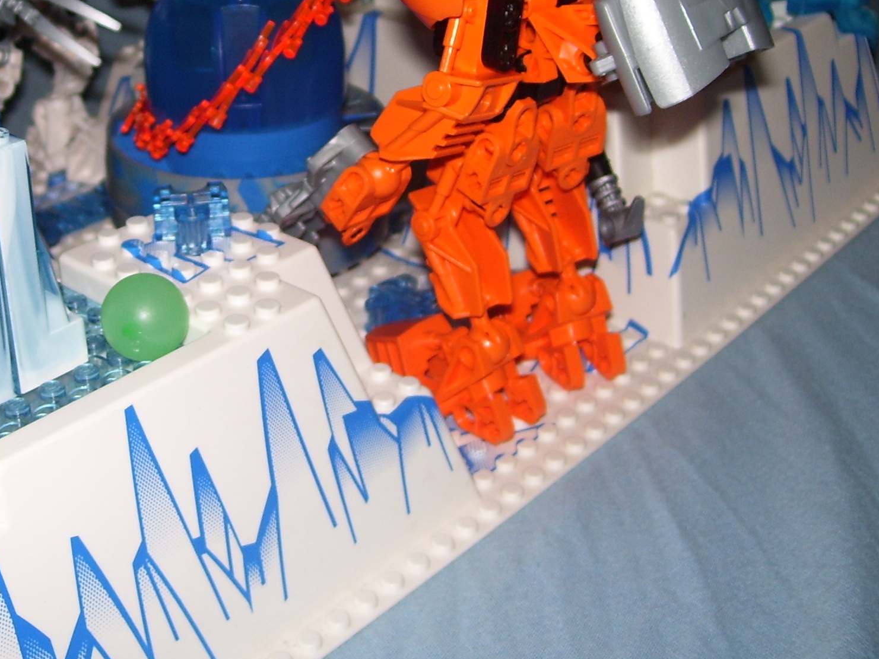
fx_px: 1422
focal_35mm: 56
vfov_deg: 25.9
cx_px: 242
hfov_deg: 33.8
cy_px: 188
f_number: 2.7
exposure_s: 1/60
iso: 80
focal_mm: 6
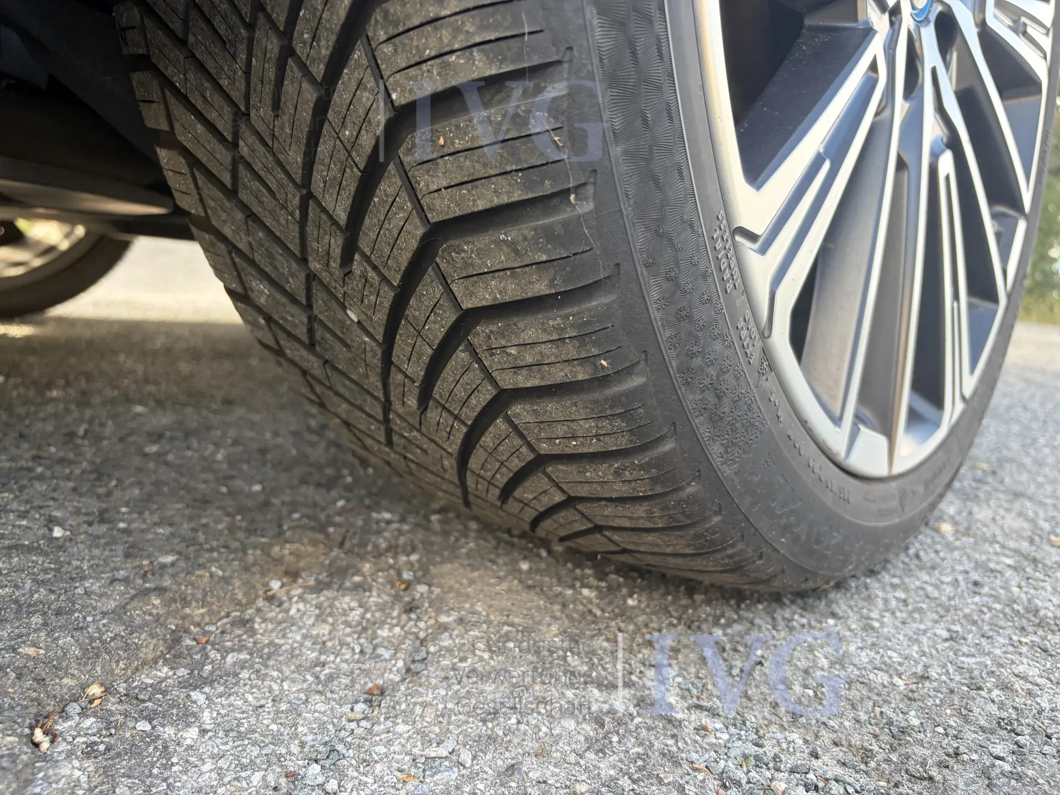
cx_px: 530
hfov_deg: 67.3
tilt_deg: -5.0
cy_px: 398
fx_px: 796
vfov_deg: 53.1
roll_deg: -6.9
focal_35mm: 26
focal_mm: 5.96
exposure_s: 1/168
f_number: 1.6
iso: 80
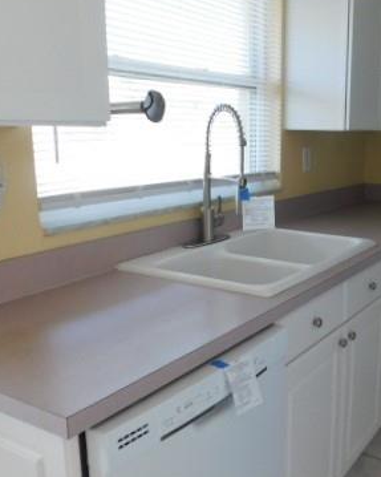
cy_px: 258
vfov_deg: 45.8
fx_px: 564
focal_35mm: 40
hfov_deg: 36.4
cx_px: 288
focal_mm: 4
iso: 160
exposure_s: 1/30
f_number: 3
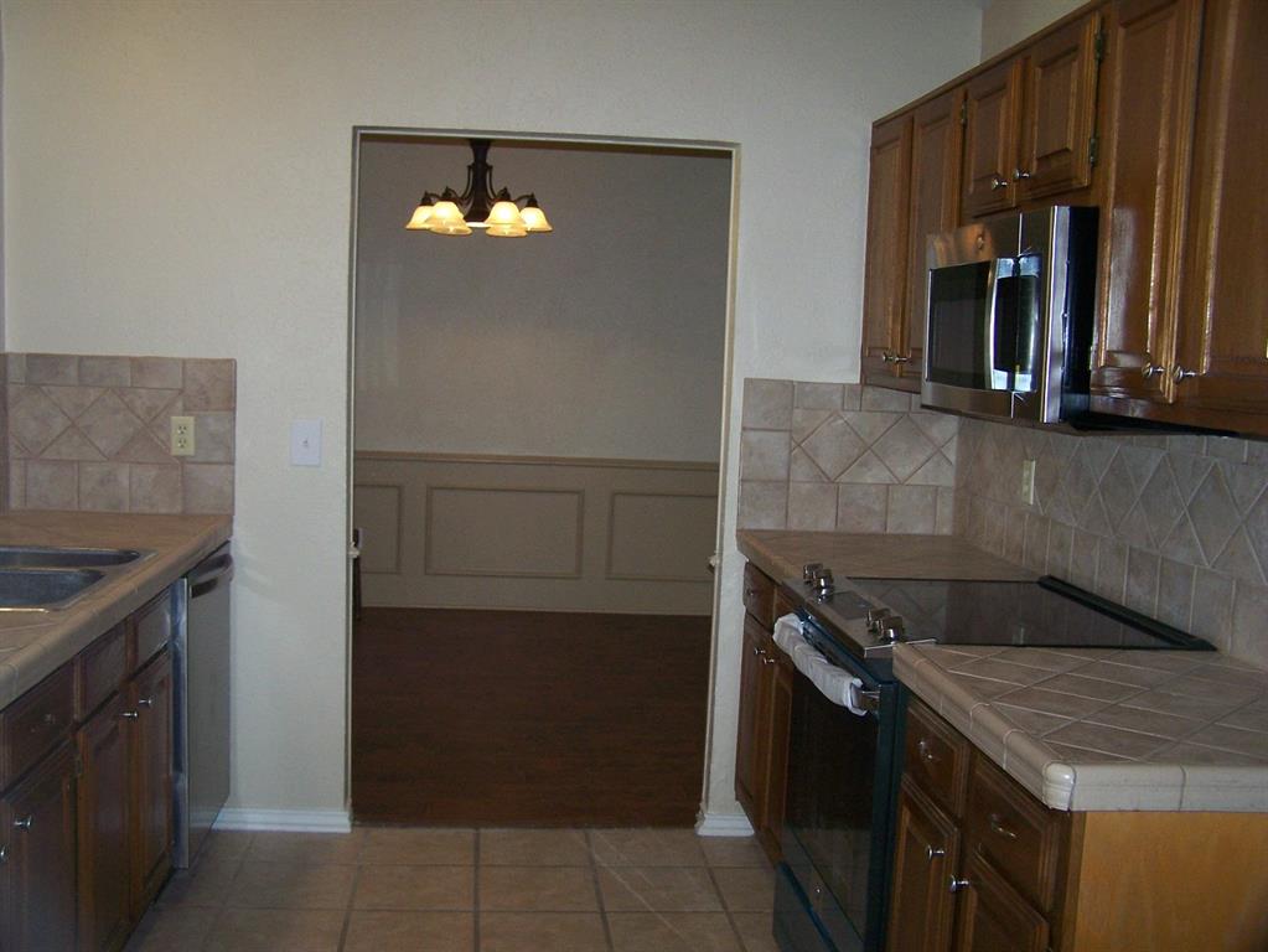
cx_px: 634
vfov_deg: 37.7
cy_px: 476
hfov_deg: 49.0
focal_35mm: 38
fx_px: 1392
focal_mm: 6.3
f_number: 2.8
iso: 160
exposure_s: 1/60
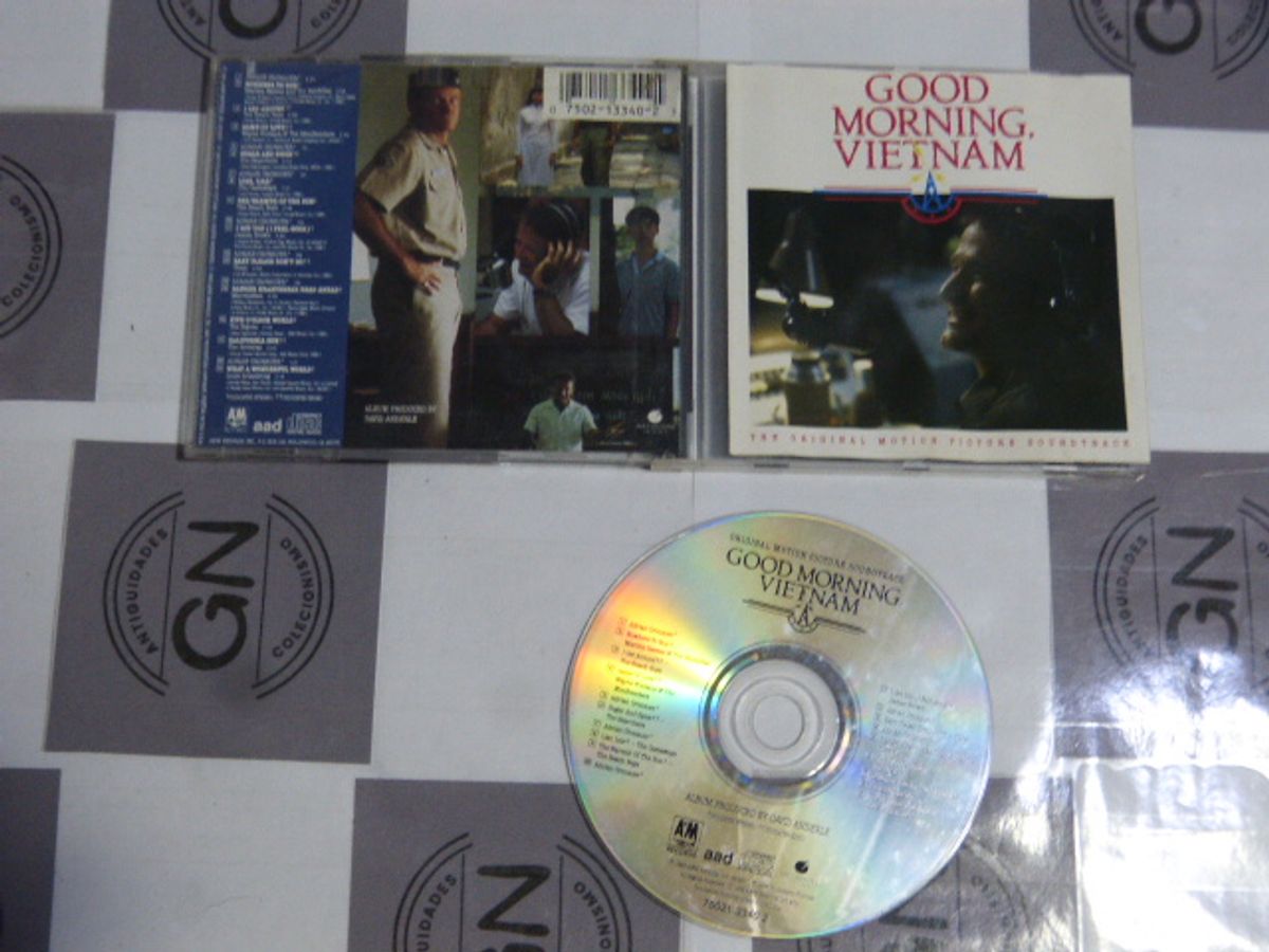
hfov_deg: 42.1
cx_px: 634
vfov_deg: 32.2
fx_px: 1650
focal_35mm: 45
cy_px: 476
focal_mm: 8.1
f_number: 3.2
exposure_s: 1/8
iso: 400
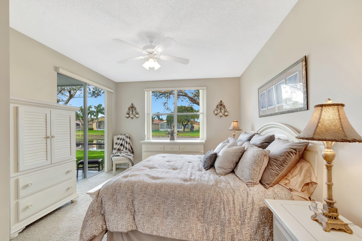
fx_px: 151
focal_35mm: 15
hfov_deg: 100.4
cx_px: 181
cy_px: 120
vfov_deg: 77.3
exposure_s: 1/40
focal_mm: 10
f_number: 8
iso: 640
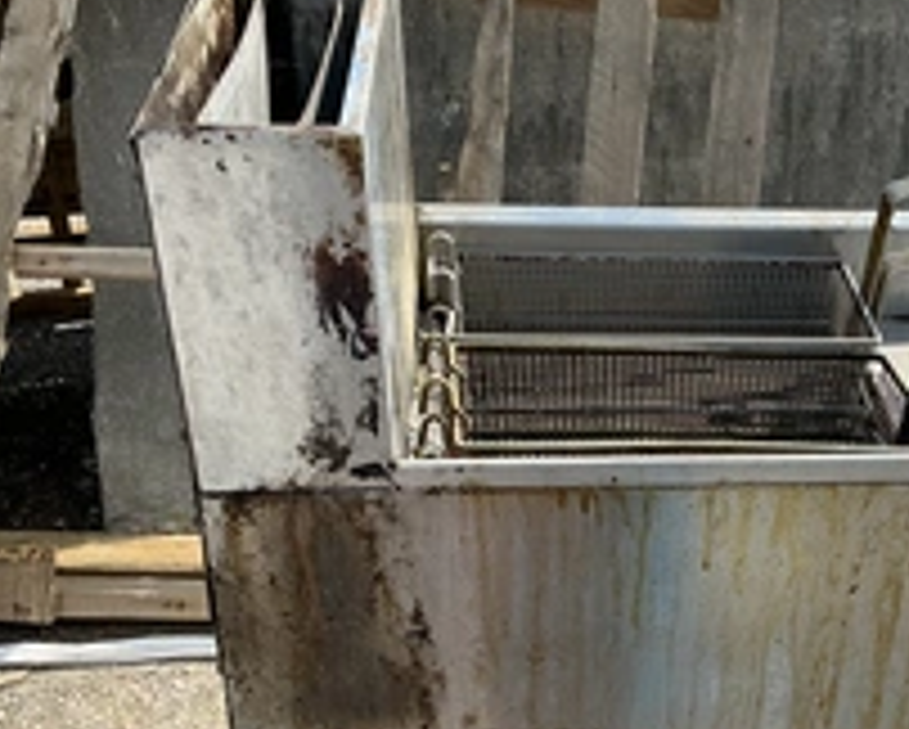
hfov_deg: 33.5
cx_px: 747
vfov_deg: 27.9
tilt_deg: -30.9
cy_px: 495
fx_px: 1454
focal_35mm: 54
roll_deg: -4.6
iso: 25
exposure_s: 1/1055
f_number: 1.8
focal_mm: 3
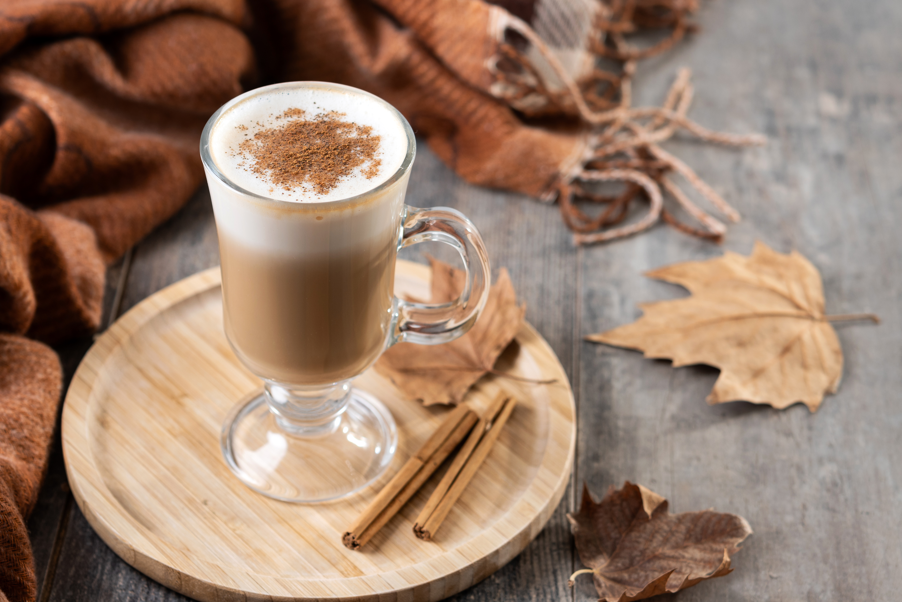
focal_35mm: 90
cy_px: 301
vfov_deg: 15.2
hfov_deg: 22.6
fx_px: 2255
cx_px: 451
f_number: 4.5
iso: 100
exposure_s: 1/200
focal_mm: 60
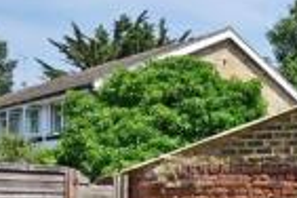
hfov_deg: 24.3
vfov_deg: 18.8
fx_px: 577
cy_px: 212
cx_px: 411
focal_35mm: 70
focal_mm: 10
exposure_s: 1/640
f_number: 13
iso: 400
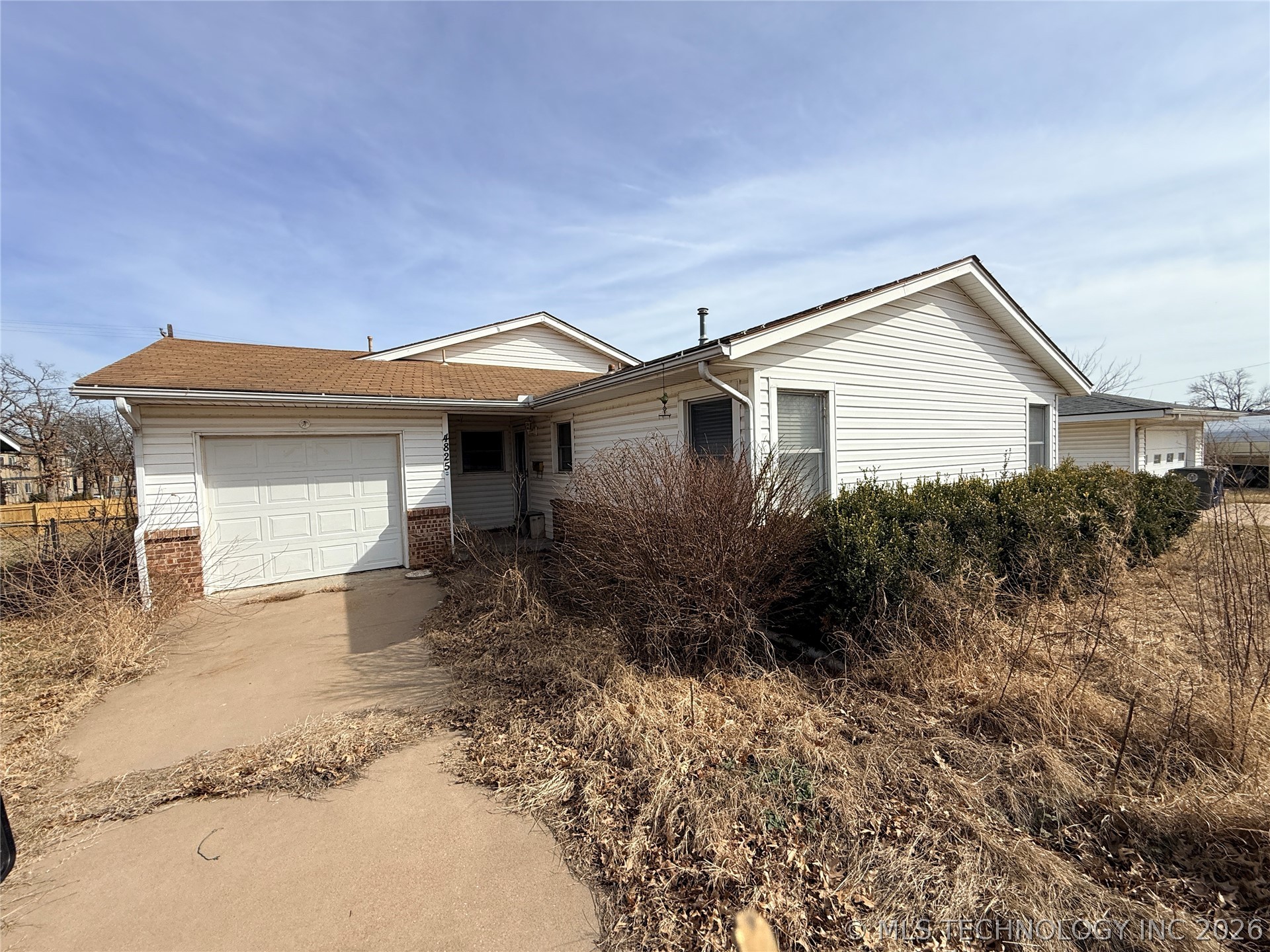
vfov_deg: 85.7
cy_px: 476
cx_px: 635
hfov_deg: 102.1
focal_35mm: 14
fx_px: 514
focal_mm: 2.22
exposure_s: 1/2320
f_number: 2.2
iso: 50
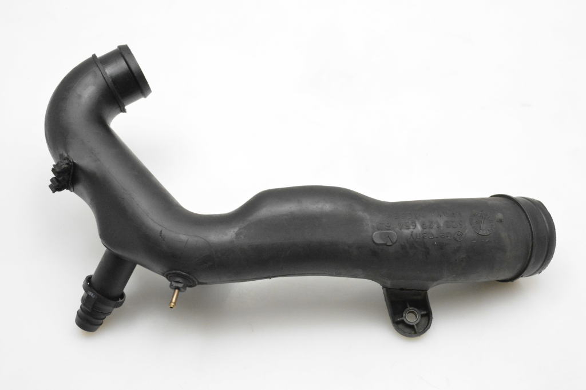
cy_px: 195
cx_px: 293
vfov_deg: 28.1
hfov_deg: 41.1
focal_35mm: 48
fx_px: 781
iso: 6400
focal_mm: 32
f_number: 7.1
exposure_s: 1/200
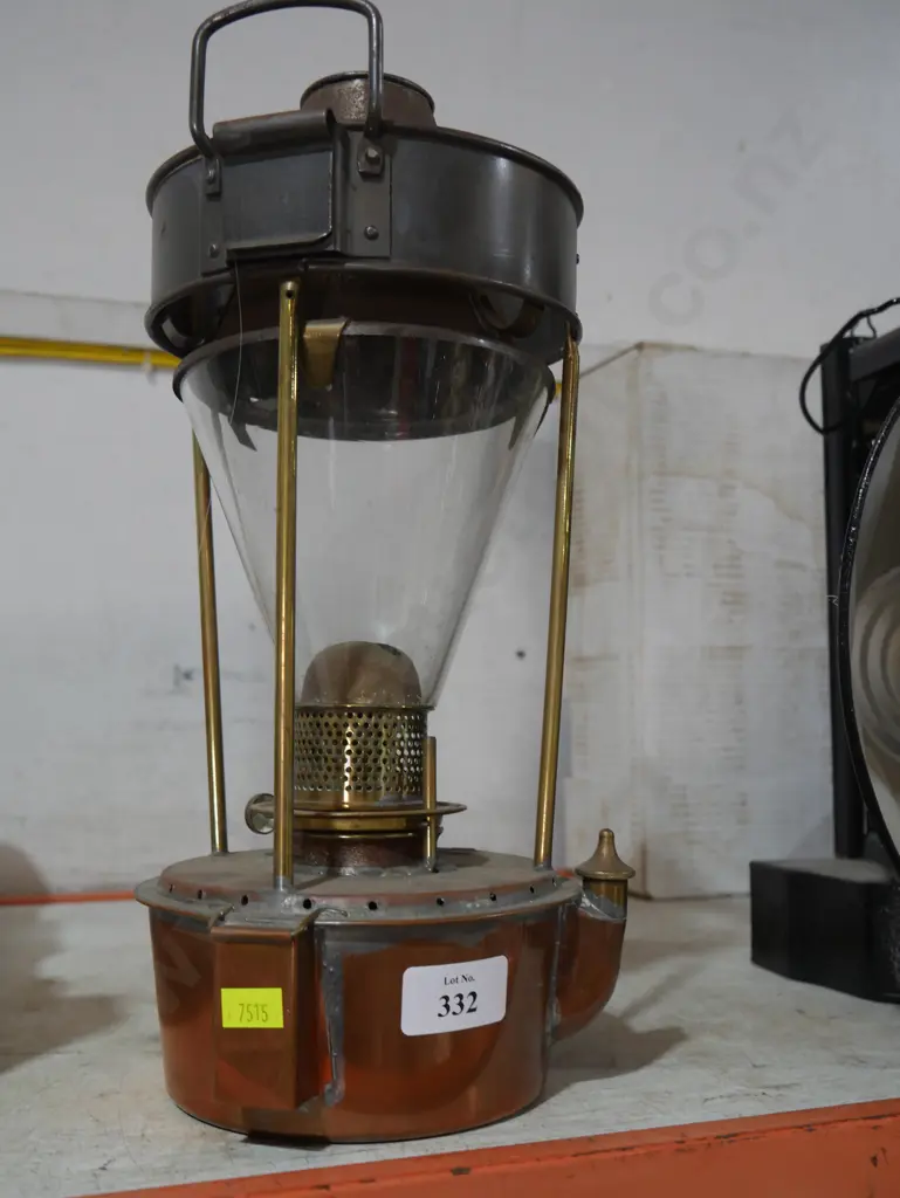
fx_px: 1316
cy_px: 599
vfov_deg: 49.0
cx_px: 450
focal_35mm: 38
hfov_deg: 37.8
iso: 500
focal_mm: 19
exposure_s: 1/60
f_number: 4.1
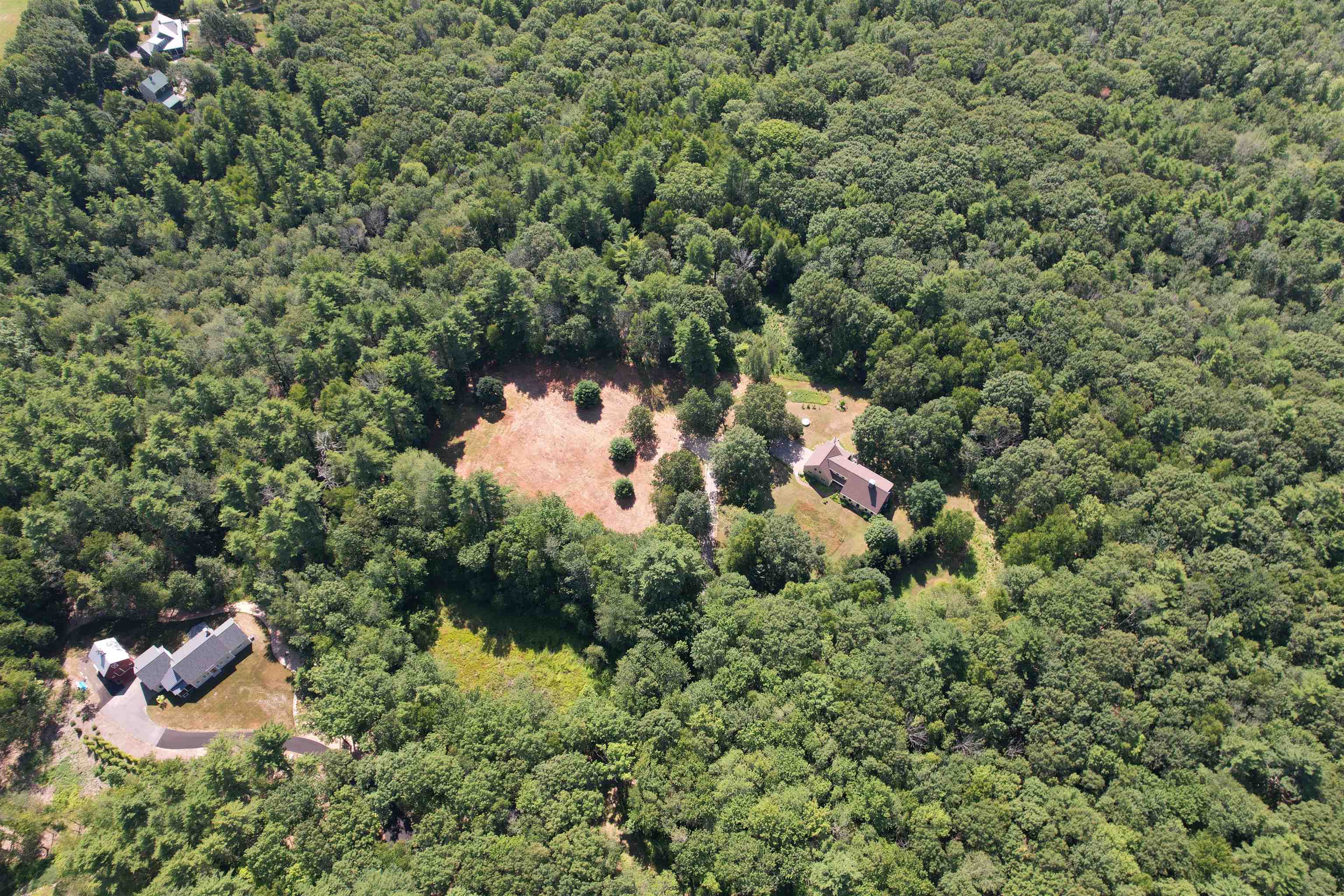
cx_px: 672
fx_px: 821
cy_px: 448
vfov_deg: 57.2
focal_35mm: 22
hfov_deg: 78.6
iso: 100
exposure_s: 1/20
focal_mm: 8.38
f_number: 2.8
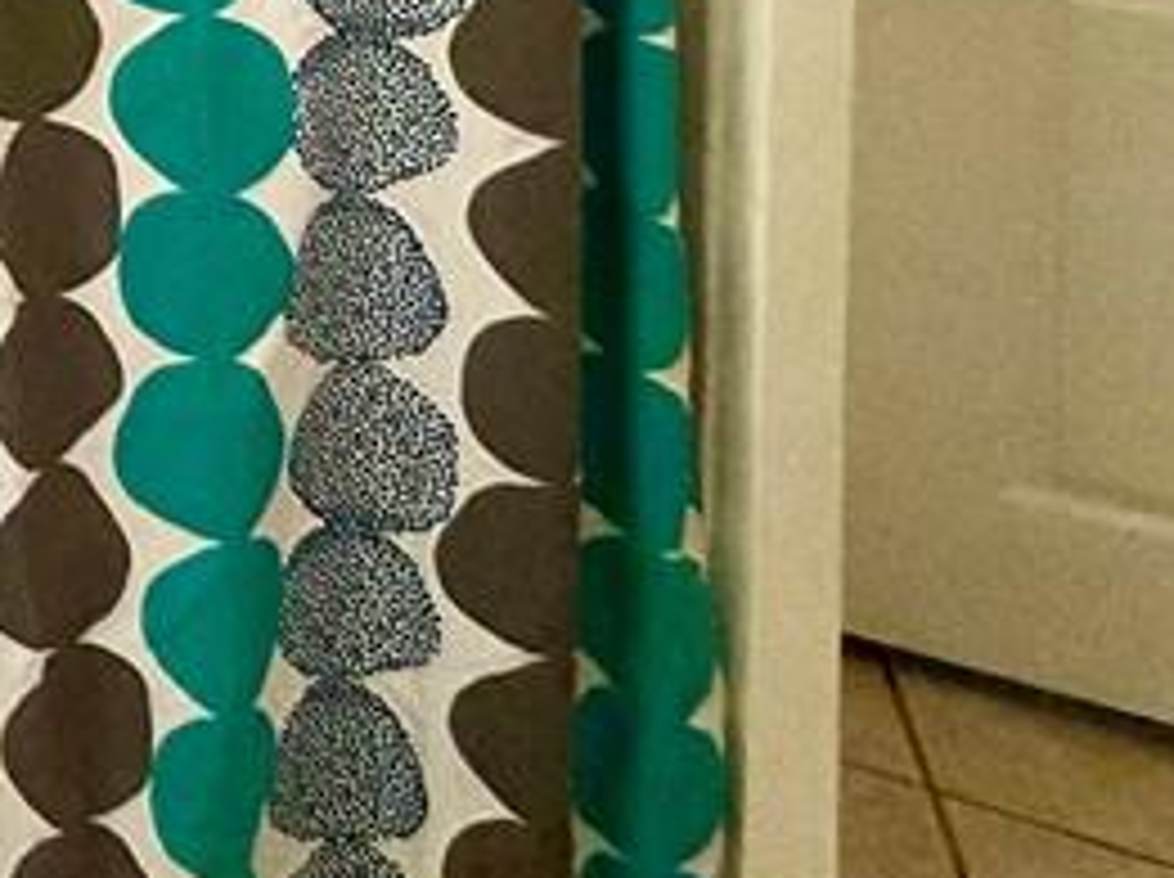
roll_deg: +2.2
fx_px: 1863
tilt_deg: -3.3
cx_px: -945
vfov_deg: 20.9
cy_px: -567
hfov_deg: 21.8
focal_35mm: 55
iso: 125
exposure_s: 1/120
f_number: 2.2
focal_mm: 2.22
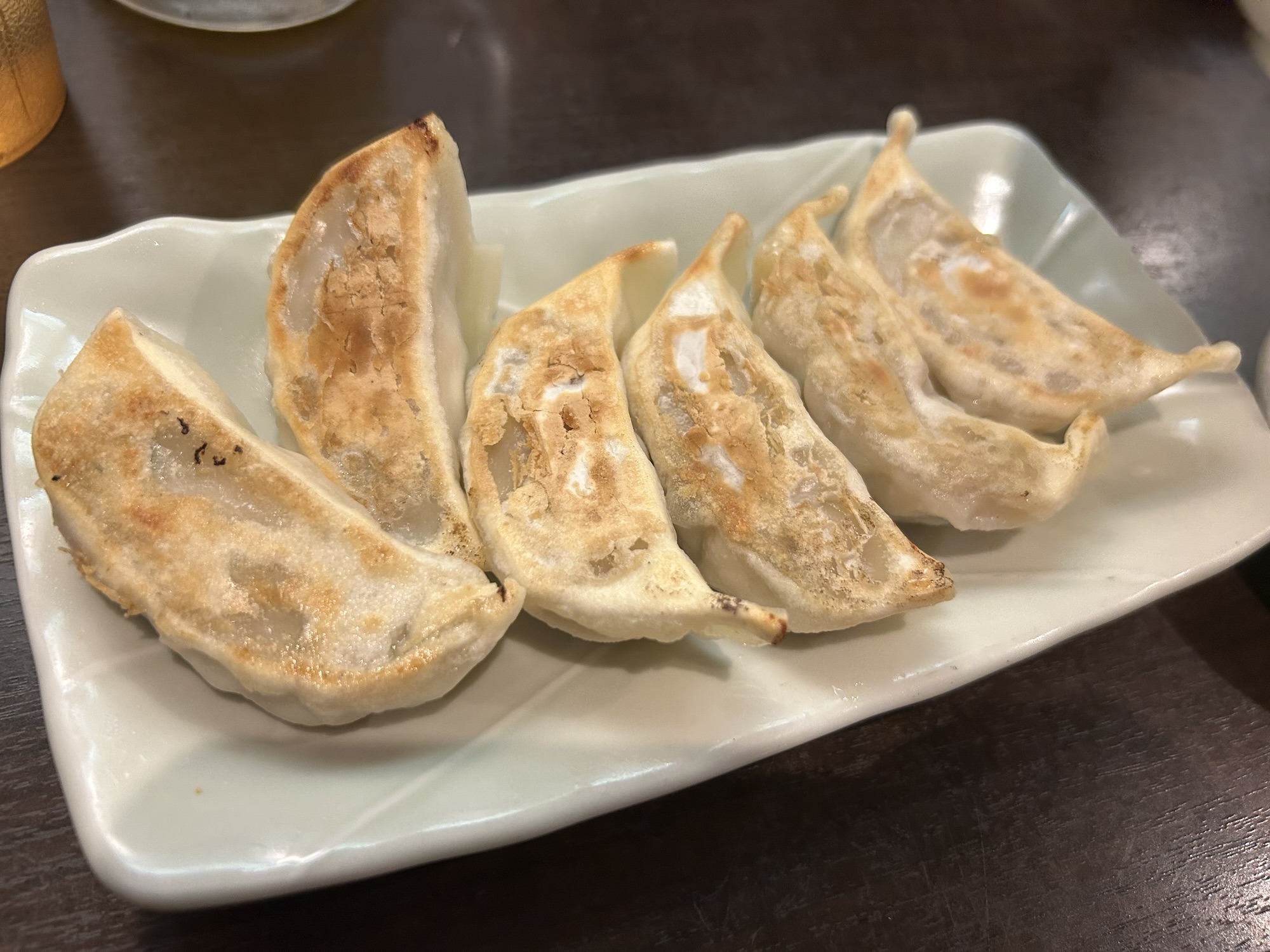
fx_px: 954
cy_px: 476
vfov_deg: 53.1
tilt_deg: -56.5
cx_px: 635
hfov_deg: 67.3
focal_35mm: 26
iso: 200
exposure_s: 1/50
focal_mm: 5.7
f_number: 1.5
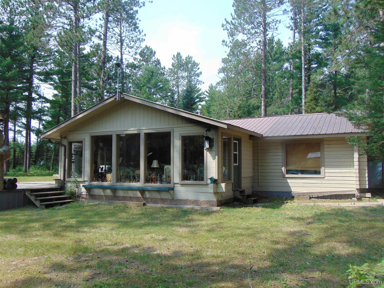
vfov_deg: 46.8
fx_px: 333
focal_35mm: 30
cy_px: 144
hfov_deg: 60.0
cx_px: 192
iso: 80
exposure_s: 1/500
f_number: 3.1
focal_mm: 5.4
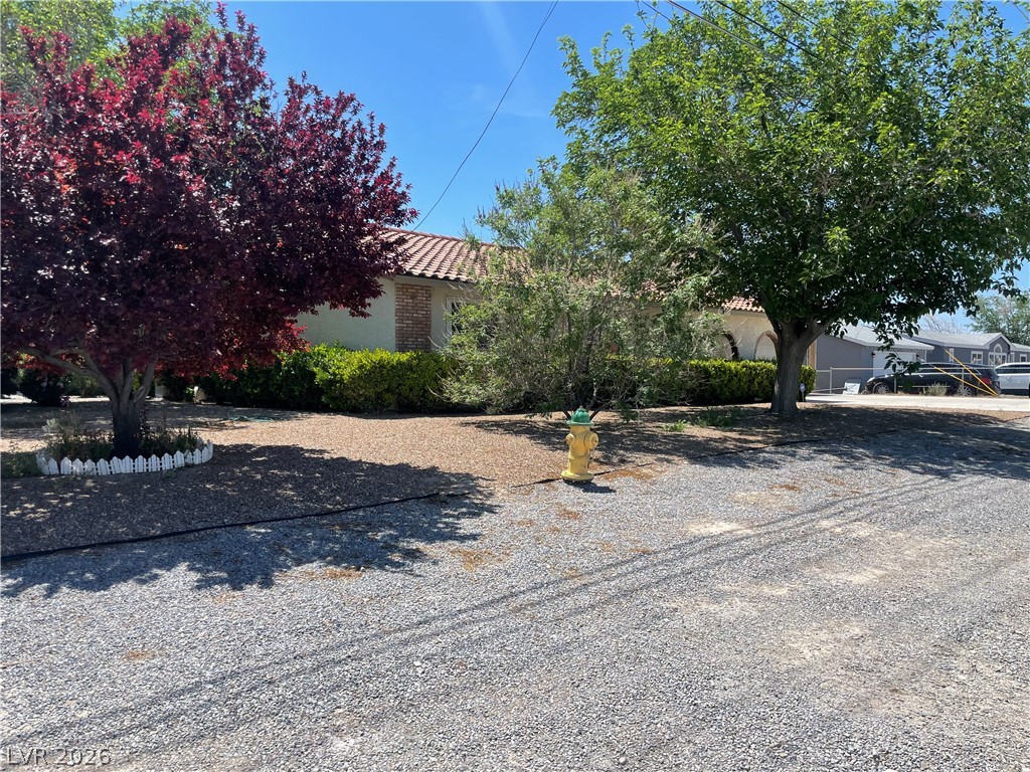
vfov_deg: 53.1
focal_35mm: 26
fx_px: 774
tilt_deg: -0.9
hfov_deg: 67.3
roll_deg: +0.3
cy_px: 386
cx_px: 515
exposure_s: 1/3205
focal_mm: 4.2
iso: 32
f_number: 1.6
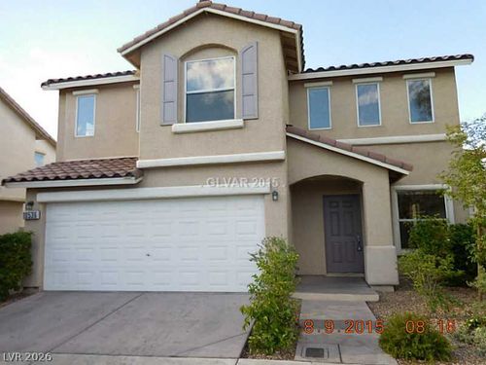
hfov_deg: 69.4
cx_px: 243
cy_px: 182
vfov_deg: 54.9
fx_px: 351
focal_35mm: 25
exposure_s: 1/320
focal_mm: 4.5
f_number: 3.3
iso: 125
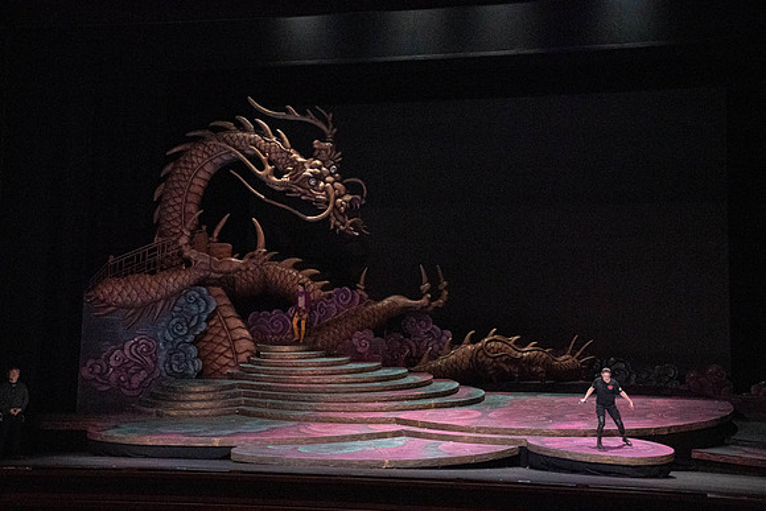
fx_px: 1064
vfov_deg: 27.0
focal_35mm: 50
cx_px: 383
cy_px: 256
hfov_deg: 39.6
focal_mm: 50
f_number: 9
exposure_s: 1/400
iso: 25600
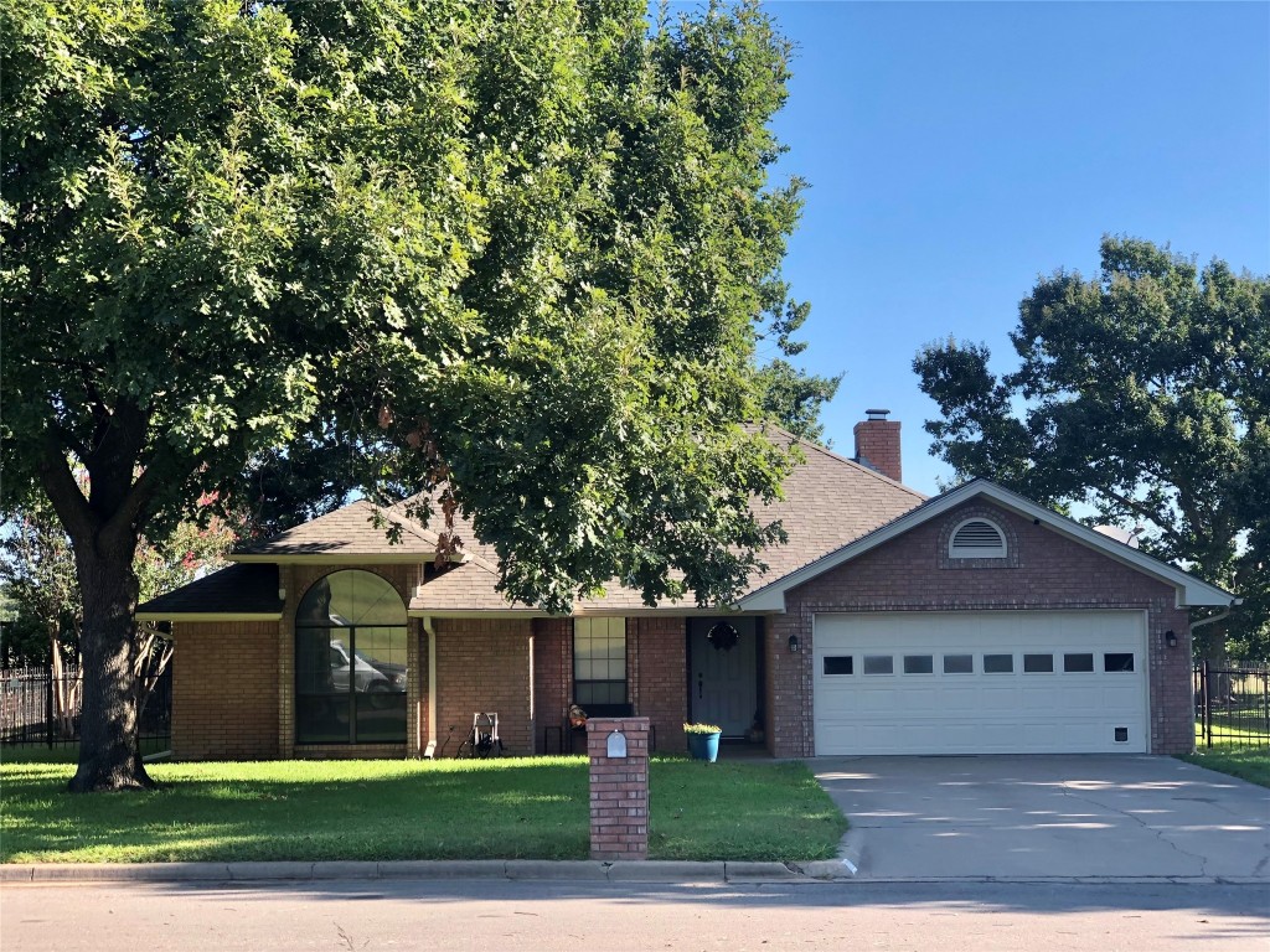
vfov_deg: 25.7
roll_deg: +0.7
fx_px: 2091
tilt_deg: +2.7
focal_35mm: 57
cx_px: 635
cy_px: 476
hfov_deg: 33.8
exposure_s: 1/165
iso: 20
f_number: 2.8
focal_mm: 6.6
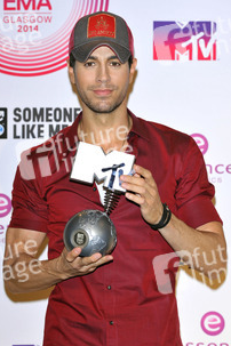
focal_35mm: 165
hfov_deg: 8.3
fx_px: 1588
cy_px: 210
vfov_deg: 12.4
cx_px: 108
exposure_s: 1/250
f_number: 7.1
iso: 800
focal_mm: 125
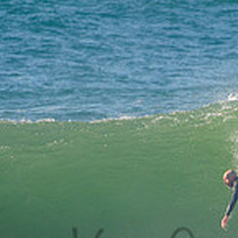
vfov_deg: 1.0
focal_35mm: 1702
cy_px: 239
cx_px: 241
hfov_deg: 1.0
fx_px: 13239
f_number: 5.6
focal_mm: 500
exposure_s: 1/1600
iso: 220
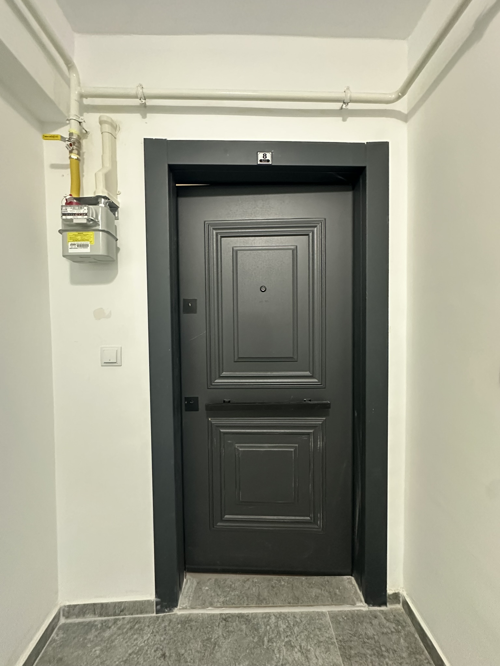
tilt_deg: -1.2
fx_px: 270
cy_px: 333
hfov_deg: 85.7
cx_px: 250
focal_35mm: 14
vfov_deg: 102.1
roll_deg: -0.3
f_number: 2.2
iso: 800
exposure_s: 1/34
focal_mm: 2.22
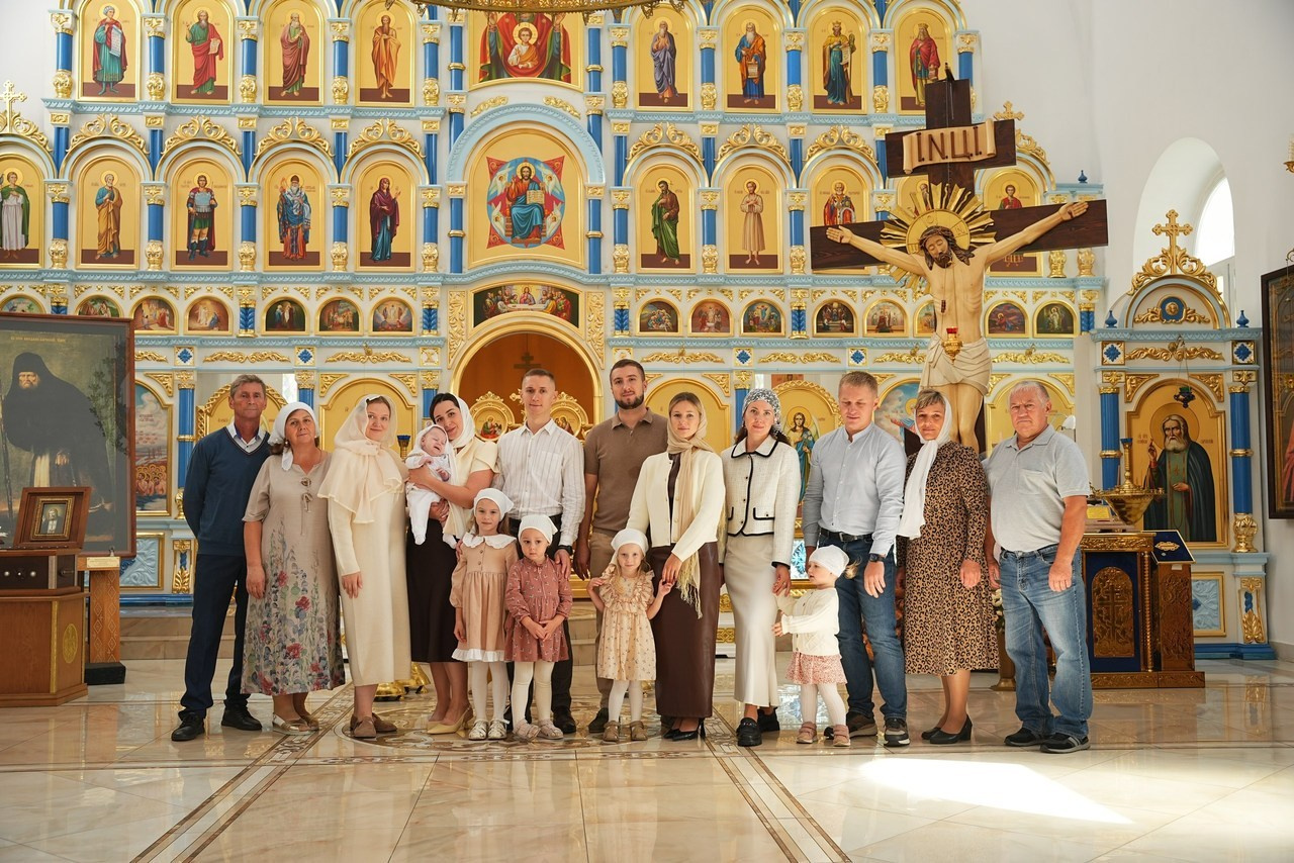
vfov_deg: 35.7
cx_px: 647
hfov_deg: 51.5
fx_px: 1341
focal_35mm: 37
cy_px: 432
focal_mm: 37.3
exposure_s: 1/160
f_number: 4.5
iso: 400
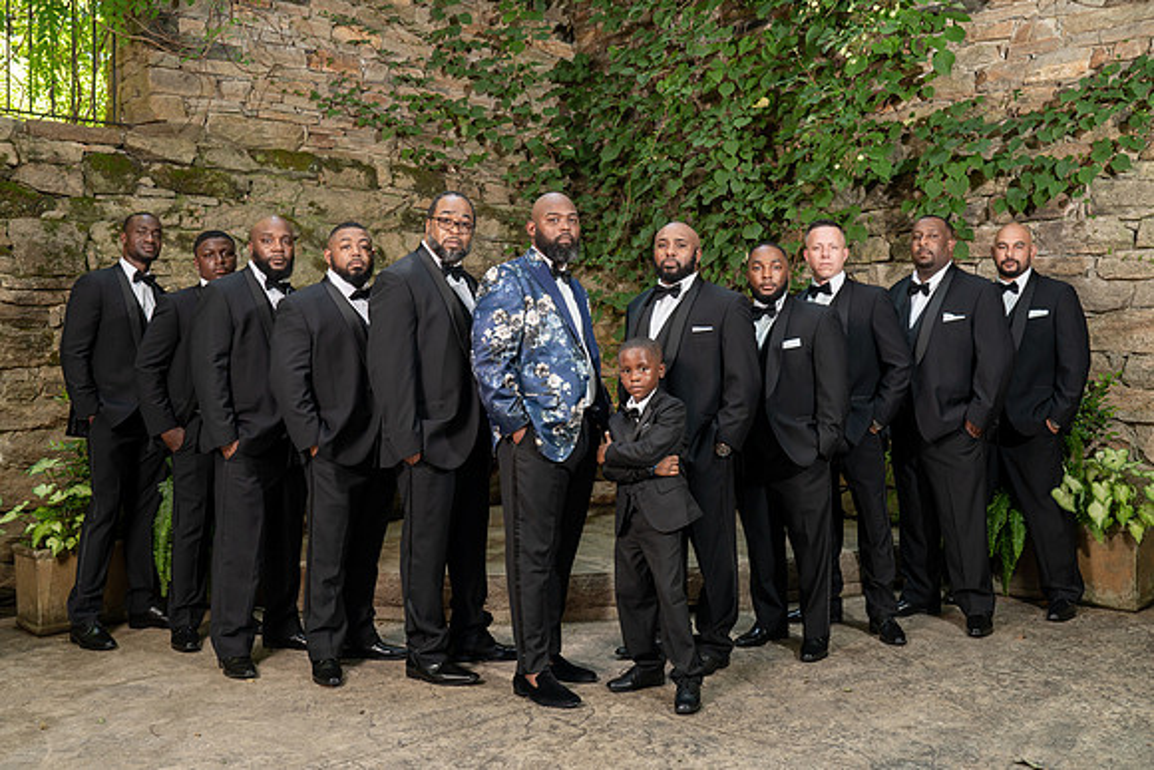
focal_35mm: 36
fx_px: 1147
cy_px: 382
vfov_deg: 37.1
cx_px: 568
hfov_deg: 53.4
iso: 400
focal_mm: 35
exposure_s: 1/200
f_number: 4
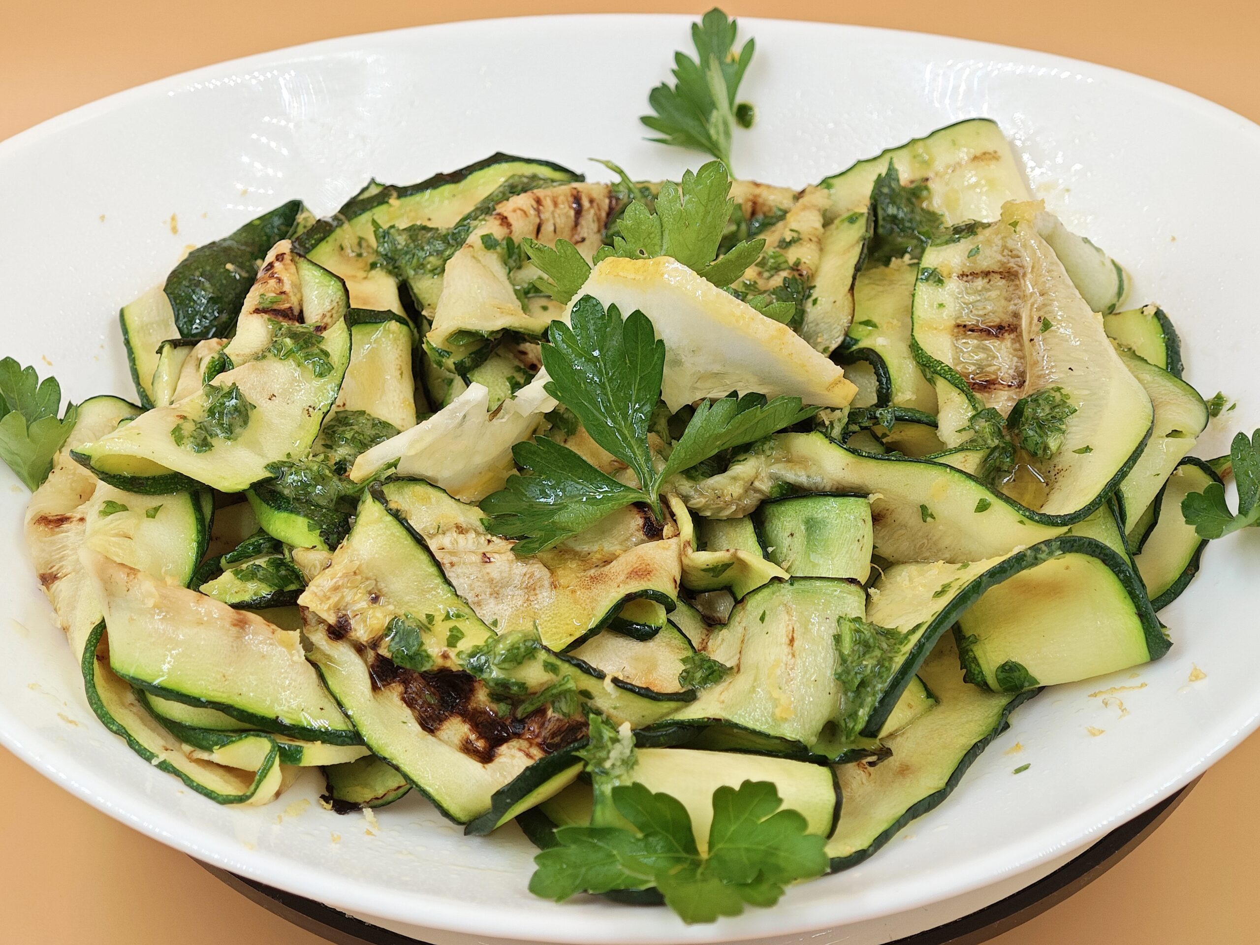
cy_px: 472
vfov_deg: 24.4
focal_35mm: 60
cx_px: 630
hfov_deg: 32.2
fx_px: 2184
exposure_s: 1/120
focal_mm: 9
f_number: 2
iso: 100
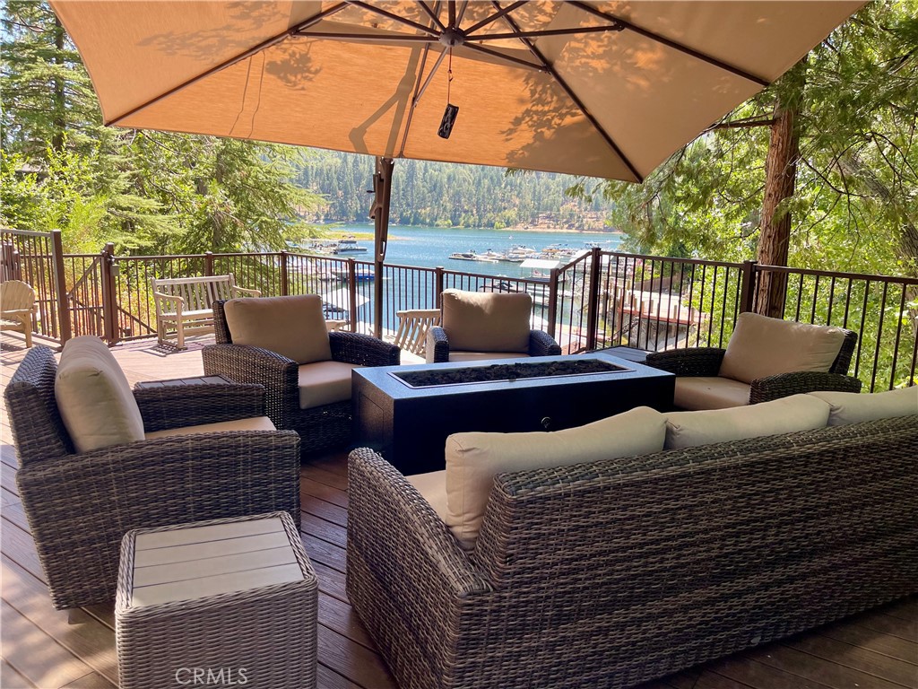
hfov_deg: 69.4
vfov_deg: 54.9
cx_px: 459
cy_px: 344
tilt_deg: -12.0
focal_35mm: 25
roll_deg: -2.0
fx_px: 663
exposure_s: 1/425
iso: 32
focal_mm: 5.1
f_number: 1.6
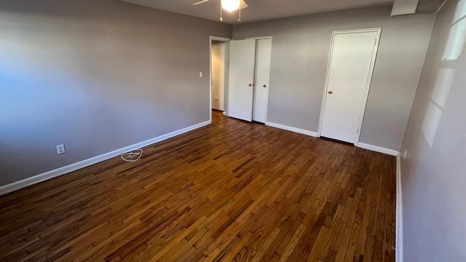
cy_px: 114
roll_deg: -0.1
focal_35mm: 15
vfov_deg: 70.2
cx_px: 220
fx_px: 185
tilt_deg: -15.5
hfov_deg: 102.9
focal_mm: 1.57
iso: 400
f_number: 1.8
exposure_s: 1/60
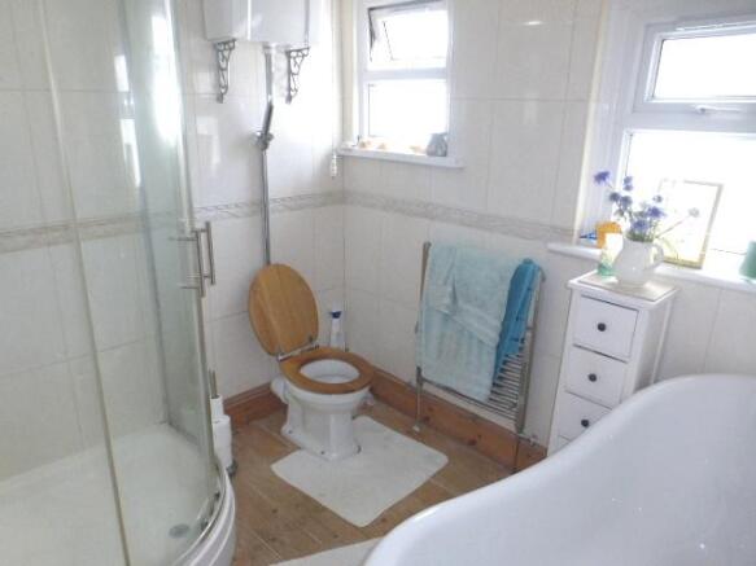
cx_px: 378
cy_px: 283
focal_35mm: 24
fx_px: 524
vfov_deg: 56.8
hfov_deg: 71.6
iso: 320
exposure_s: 1/60
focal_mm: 4.3
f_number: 3.3
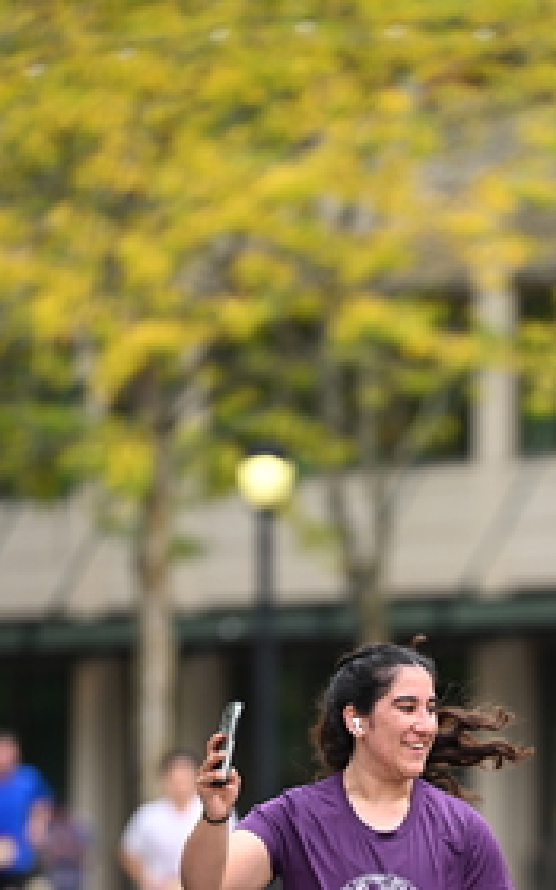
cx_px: 523
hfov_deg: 3.5
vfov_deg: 5.7
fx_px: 8970
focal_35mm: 370
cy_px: 842
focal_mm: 185
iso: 640
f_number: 2.8
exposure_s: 1/2000
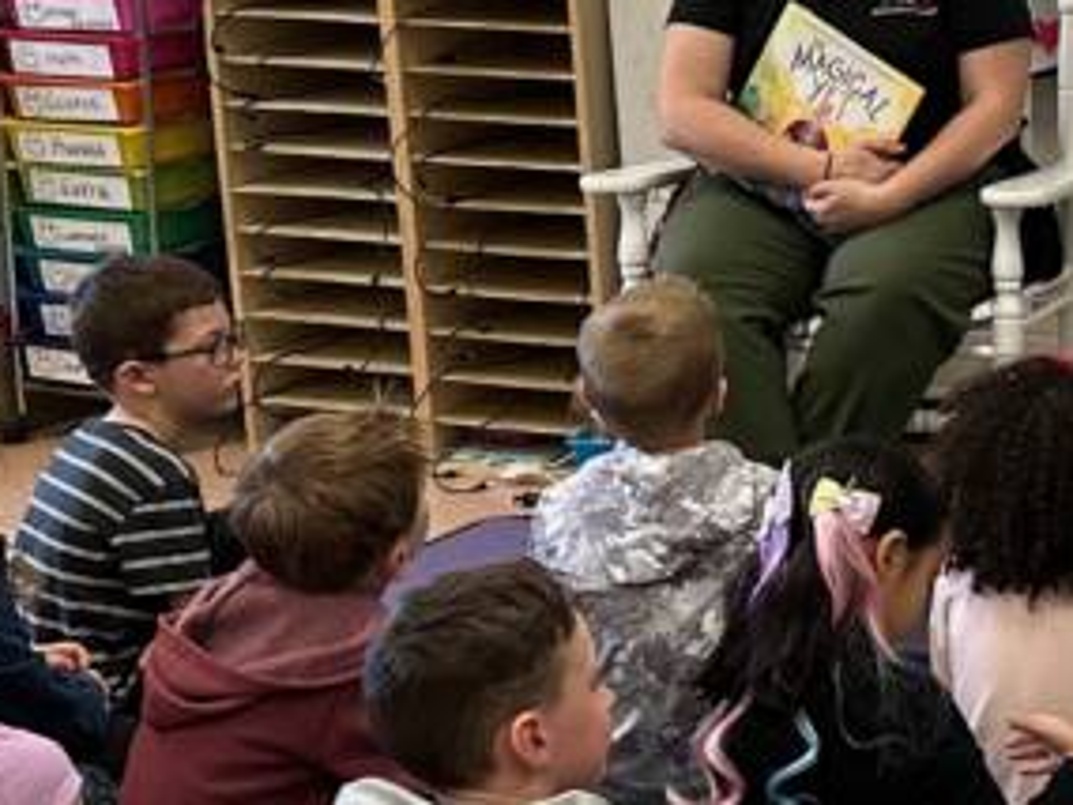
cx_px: 1329
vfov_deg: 14.7
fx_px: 3132
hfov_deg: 18.3
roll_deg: +0.4
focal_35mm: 101
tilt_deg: -15.4
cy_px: 399
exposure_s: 1/120
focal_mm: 6.86
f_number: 1.78
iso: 200
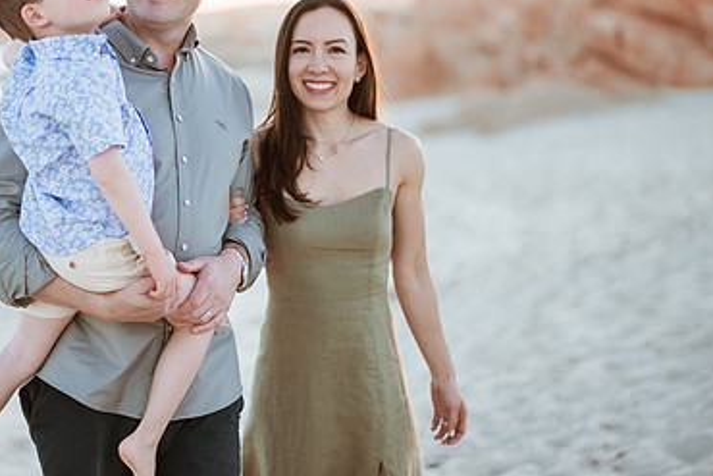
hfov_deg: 22.2
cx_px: 187
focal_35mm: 91
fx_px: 1803
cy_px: 203
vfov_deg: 15.0
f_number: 1.4
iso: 100
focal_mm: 58
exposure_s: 1/1000
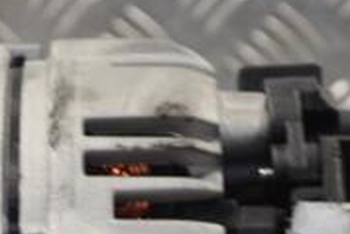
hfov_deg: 8.1
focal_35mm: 253
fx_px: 2462
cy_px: 336
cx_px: 35
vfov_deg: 5.4
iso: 180
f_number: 5.6
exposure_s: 1/30
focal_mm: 50
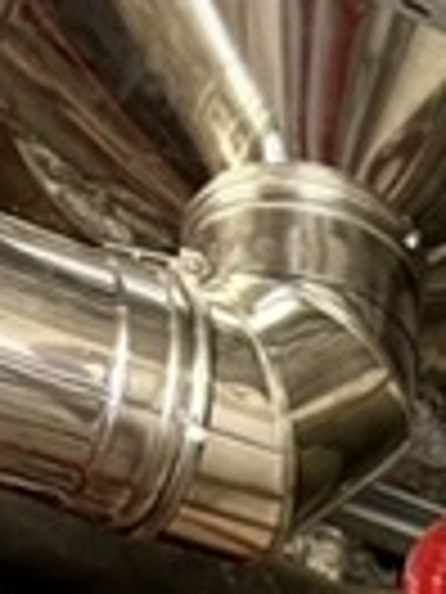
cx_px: 955
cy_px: 2043
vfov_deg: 8.2
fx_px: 3195
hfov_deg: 7.6
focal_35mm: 186
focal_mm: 6.76
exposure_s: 1/50
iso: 250
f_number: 1.78
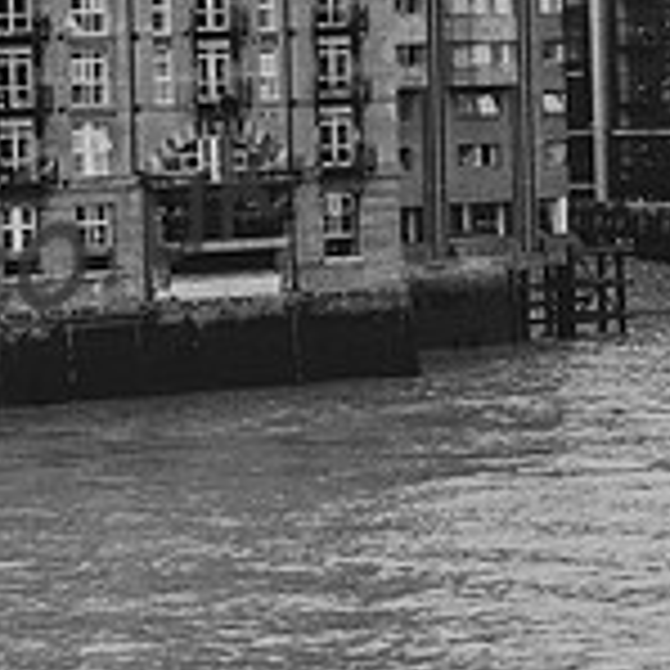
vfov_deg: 10.5
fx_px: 3635
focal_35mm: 166
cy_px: 110
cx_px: -436
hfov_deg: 10.1
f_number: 5.6
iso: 80
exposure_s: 1/40
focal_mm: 50
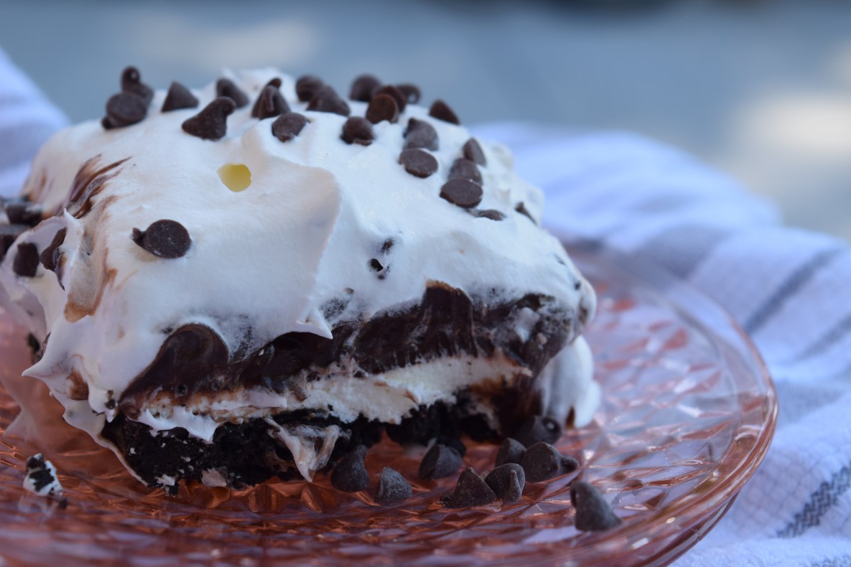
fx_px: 1867
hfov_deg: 25.7
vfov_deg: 17.3
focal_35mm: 79
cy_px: 284
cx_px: 422
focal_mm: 52
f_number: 8
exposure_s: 1/250
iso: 280
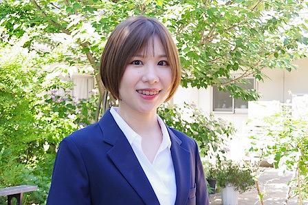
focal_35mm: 42
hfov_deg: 46.4
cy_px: 102
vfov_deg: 31.8
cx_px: 154
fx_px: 359
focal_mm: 28
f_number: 4
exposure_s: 1/60
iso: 200
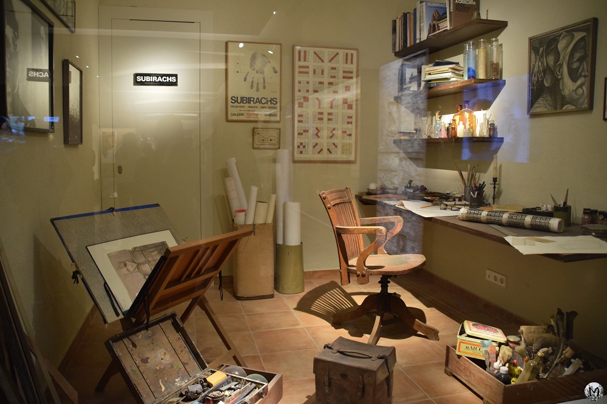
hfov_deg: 67.4
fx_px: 455
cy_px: 202
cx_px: 304
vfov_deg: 47.9
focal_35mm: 27
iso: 2200
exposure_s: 1/60
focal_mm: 18
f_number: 3.5
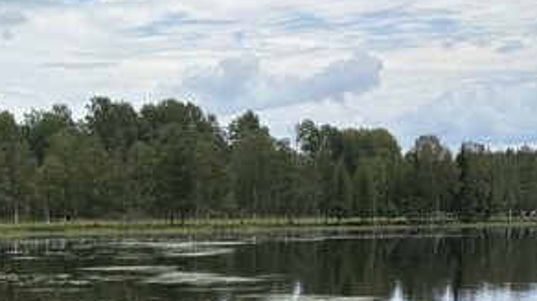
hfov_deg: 20.4
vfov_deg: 12.7
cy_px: 371
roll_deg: +0.8
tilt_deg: -6.4
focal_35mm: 93
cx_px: -215
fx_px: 1324
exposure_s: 1/1984
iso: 50
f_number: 1.6
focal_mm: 5.96
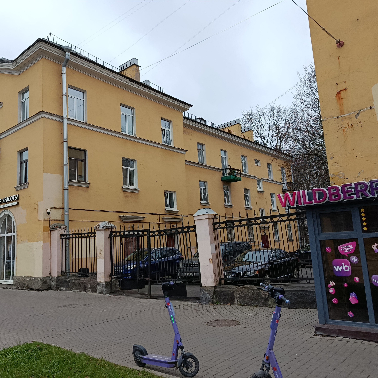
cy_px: 185
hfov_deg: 55.2
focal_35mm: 29
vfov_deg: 55.6
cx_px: 150
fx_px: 358
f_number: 1.7
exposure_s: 1/100
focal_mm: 5.24
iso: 134
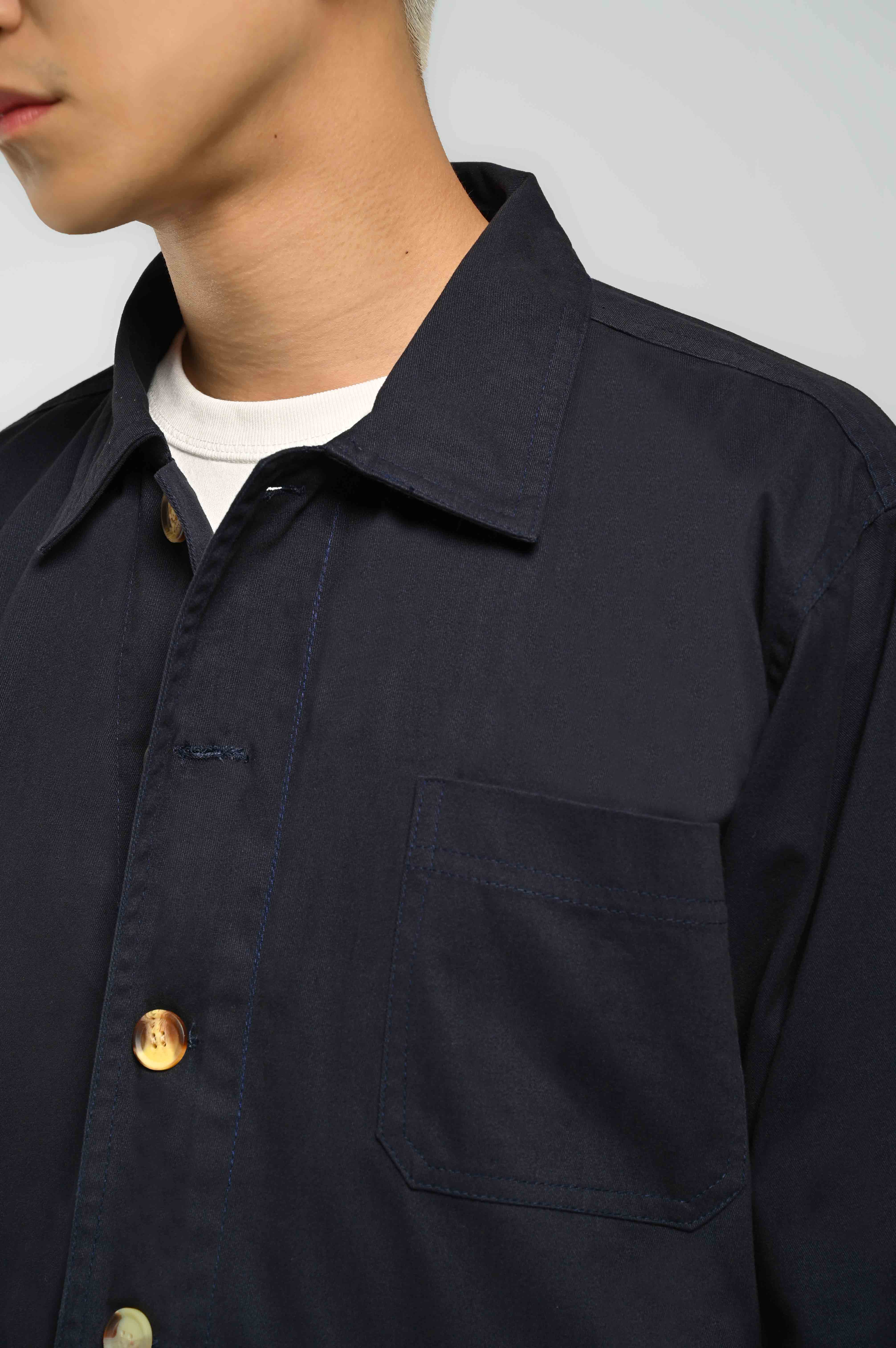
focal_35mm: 70
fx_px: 2617
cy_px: 674
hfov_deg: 19.4
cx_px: 448
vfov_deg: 28.9
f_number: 7.1
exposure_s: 1/160
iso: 200
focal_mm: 70
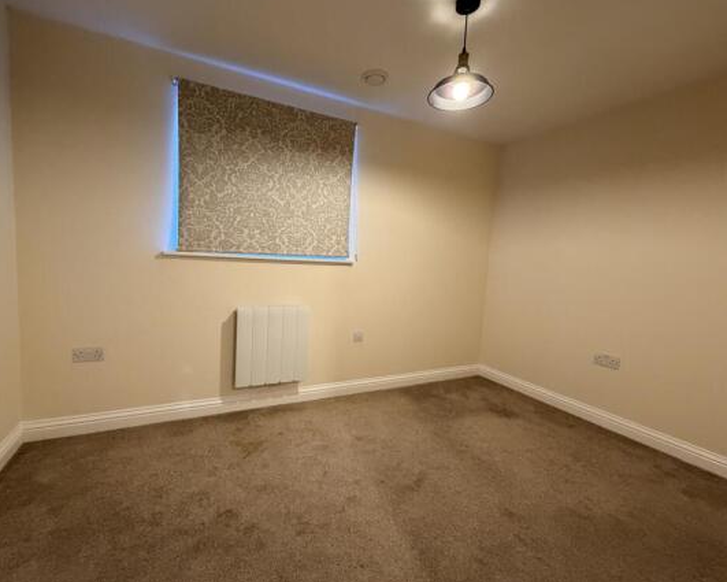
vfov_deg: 84.1
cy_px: 287
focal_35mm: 15
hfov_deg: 96.5
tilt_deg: -5.5
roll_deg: -2.2
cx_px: 329
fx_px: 323
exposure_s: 1/50
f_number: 2.2
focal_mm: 2.22
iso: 400
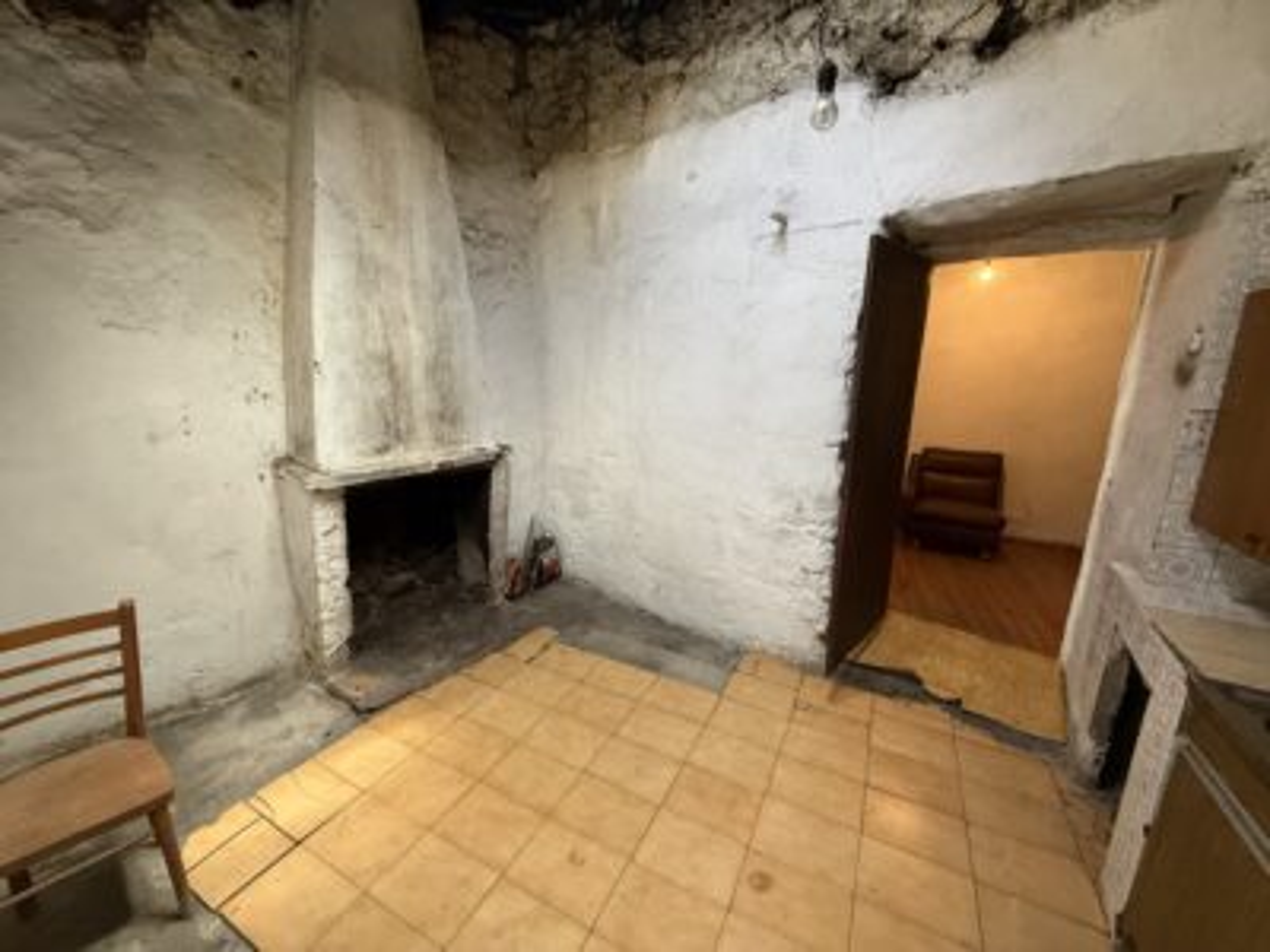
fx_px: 514
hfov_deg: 102.1
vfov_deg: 85.7
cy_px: 476
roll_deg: -1.8
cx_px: 635
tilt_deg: -12.4
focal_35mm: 14
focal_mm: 2.22
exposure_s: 1/50
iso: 400
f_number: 2.2
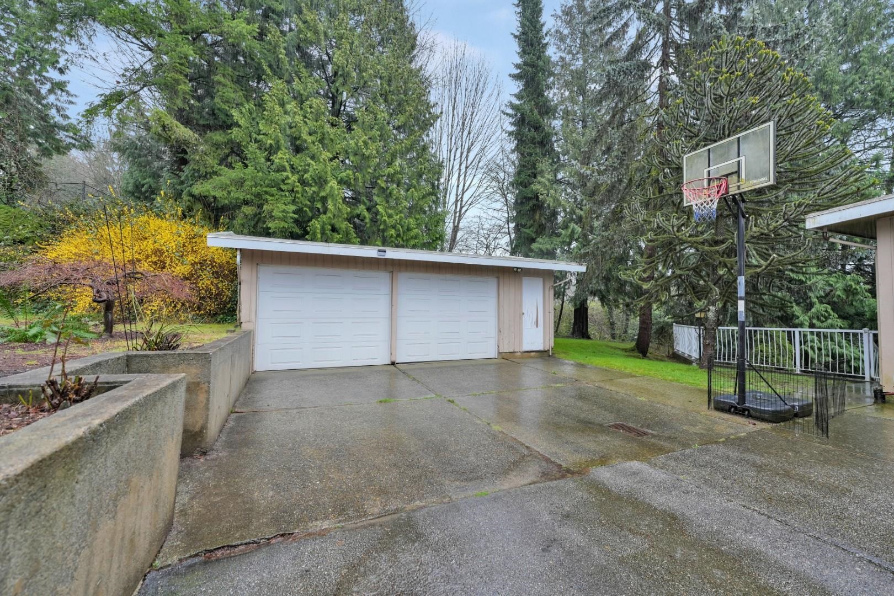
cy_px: 298
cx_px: 447
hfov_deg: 104.3
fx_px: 348
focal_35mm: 14
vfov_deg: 81.2
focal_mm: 14
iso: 125
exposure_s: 1/60
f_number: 4
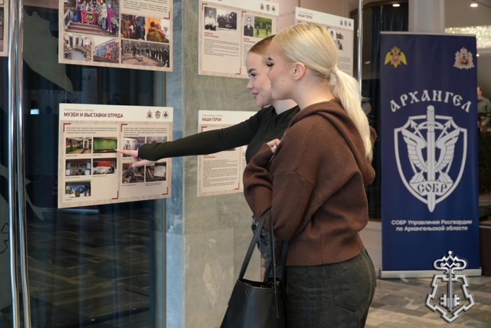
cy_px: 164
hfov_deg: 46.4
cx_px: 246
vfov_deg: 31.9
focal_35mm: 42
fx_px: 573
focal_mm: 28
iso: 1600
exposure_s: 1/160
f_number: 4
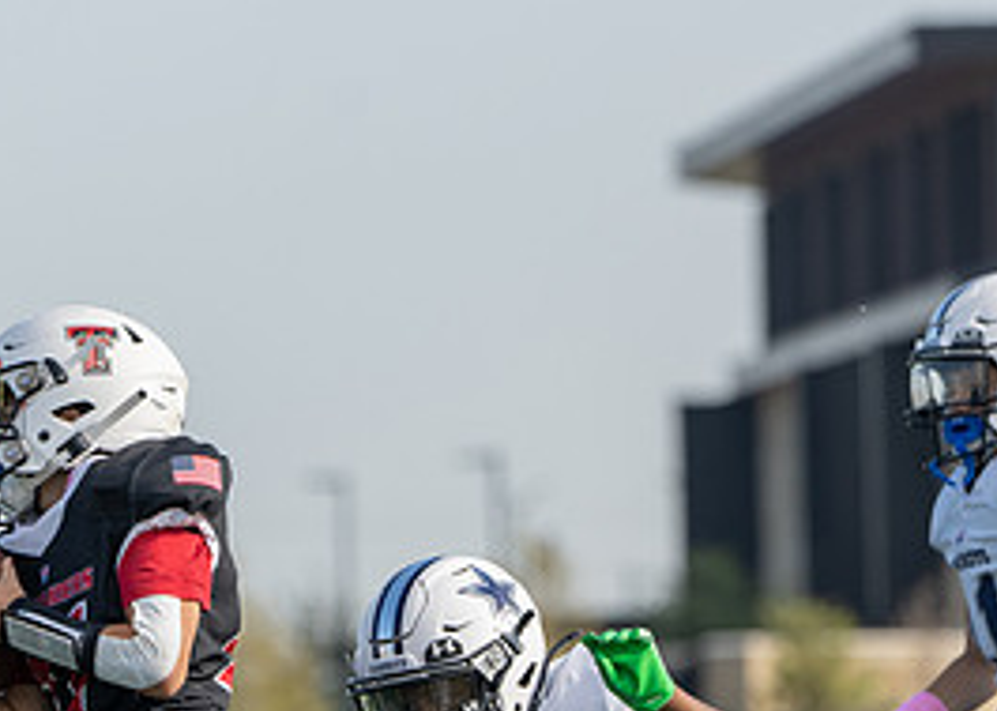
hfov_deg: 3.5
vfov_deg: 2.5
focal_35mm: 573
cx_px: 316
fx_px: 16217
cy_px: 624
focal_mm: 250
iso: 500
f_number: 5.6
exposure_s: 1/1250
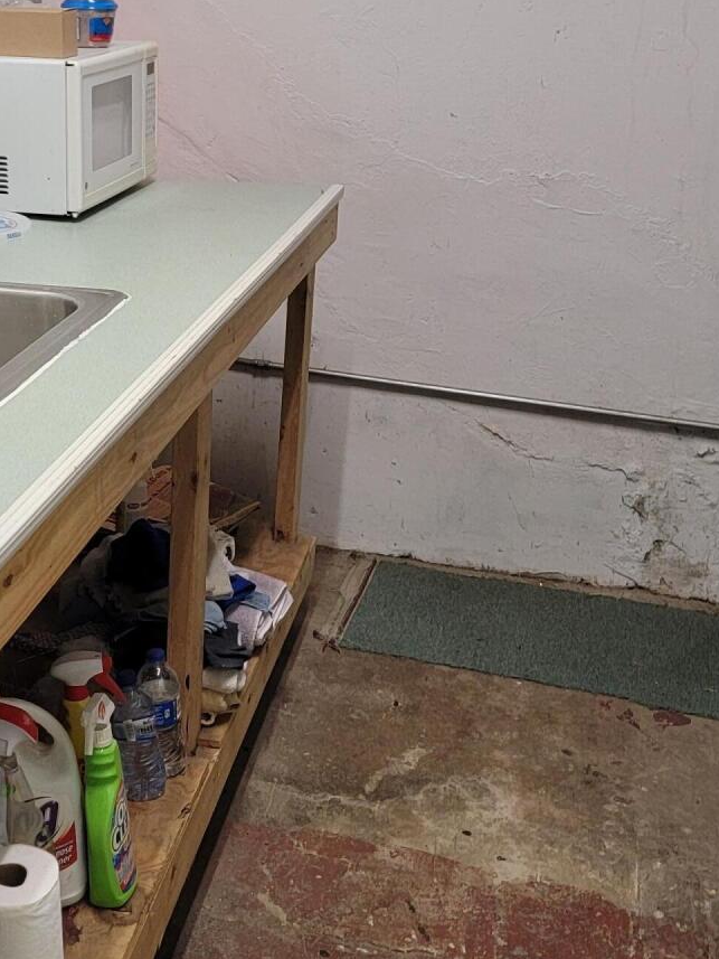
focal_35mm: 56
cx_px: 174
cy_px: 361
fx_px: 1550
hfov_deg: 25.8
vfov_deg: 34.2
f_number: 1.8
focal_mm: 6.7
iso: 200
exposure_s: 1/40
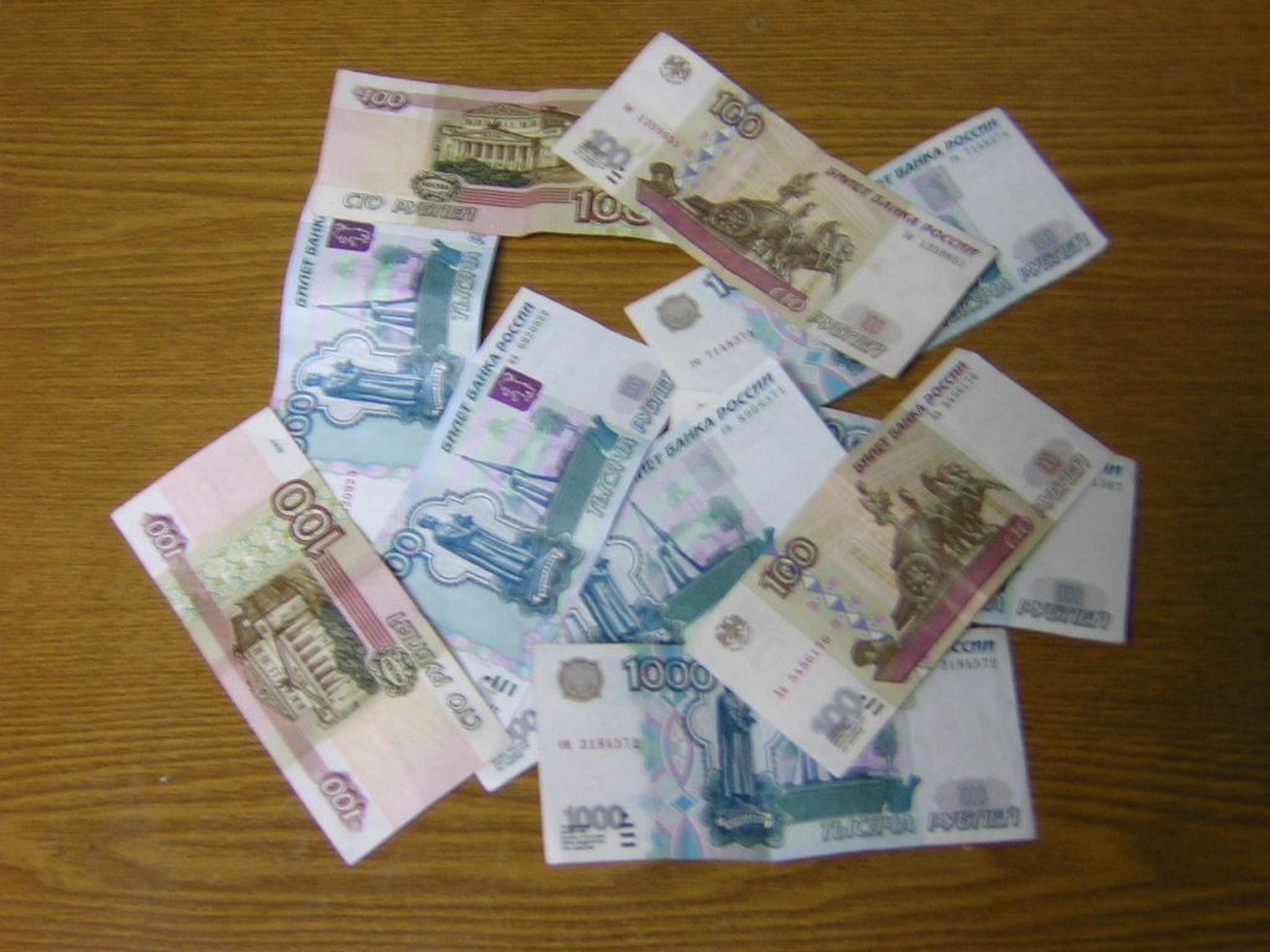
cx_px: 635
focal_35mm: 47
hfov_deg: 40.4
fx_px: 1724
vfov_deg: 30.9
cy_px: 476
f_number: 2.9
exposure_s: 1/8.2
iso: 100
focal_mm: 6.1
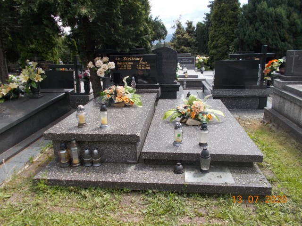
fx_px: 227
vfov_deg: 53.1
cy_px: 113
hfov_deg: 67.3
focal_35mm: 26
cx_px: 151
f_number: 8
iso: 80
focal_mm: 4.6
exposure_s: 1/100
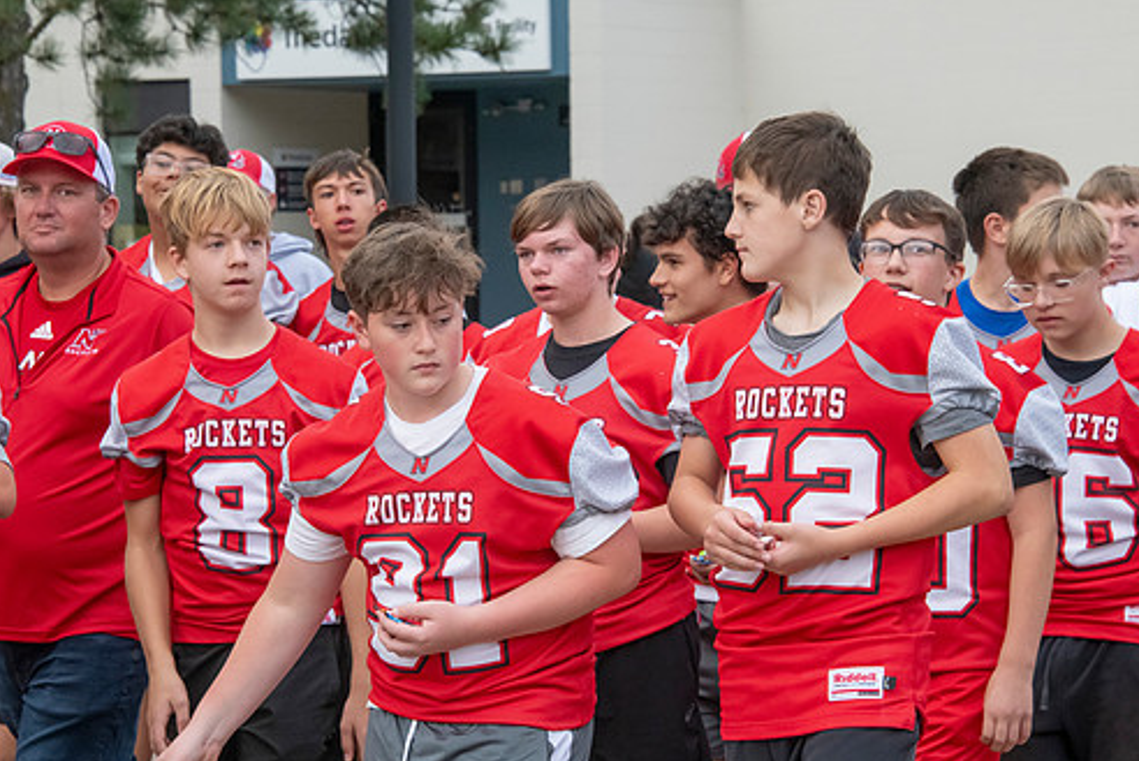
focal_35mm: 159
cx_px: 560
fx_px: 5035
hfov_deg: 12.9
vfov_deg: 8.7
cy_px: 424
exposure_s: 1/400
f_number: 11
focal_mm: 135
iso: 3200
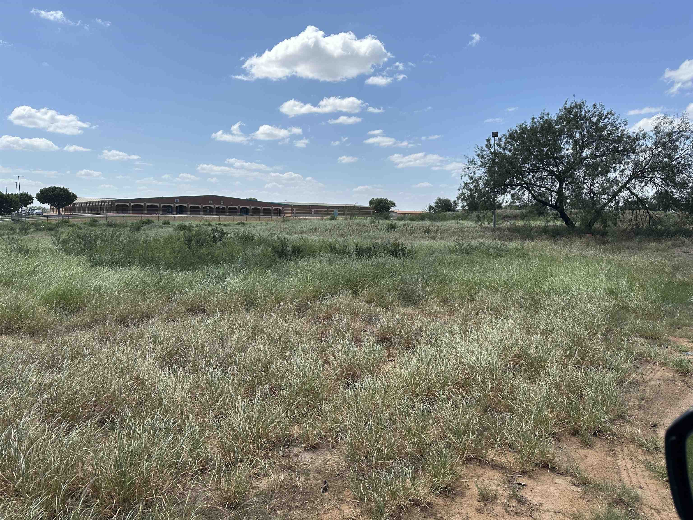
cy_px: 260
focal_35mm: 24
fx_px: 480
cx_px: 346
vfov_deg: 56.8
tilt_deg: -5.7
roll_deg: -0.9
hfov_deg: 71.6
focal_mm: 6.86
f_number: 1.78
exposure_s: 1/5525
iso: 80
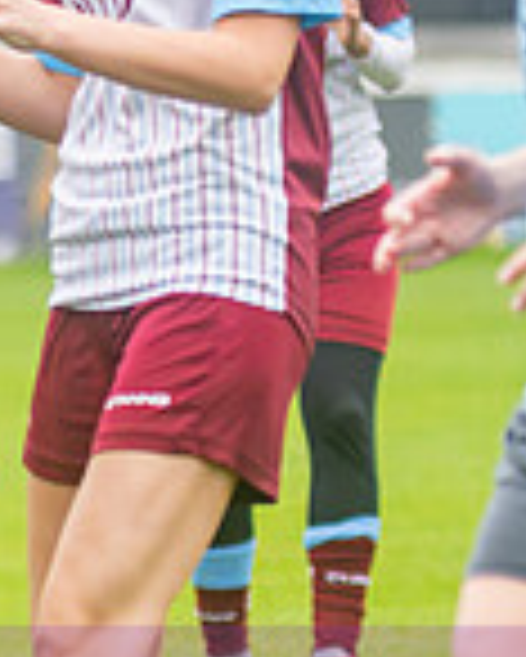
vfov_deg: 2.3
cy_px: 490
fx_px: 16698
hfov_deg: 1.8
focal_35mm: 859
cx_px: -797
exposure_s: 1/1600
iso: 450
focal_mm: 120
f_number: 2.8
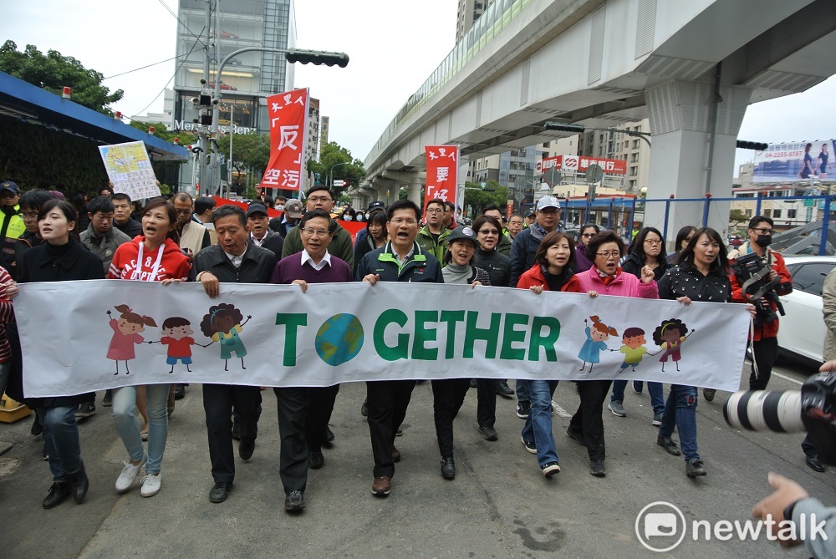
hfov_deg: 67.3
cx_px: 418
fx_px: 628
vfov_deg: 48.0
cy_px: 280
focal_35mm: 27
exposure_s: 1/160
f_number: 3.5
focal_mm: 10
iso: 100
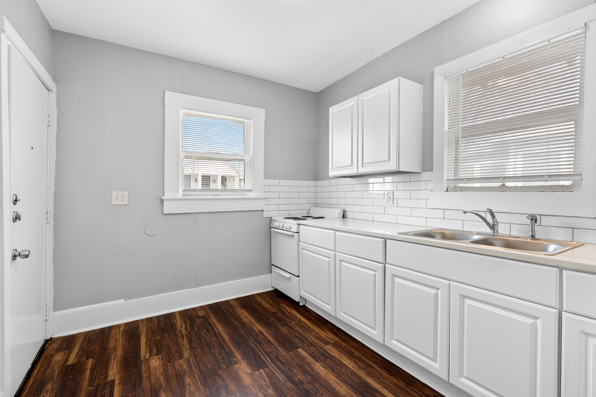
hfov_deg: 96.7
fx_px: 265
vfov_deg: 73.7
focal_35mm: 16
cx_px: 298
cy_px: 198
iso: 320
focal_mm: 16
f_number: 7.1
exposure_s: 1/6
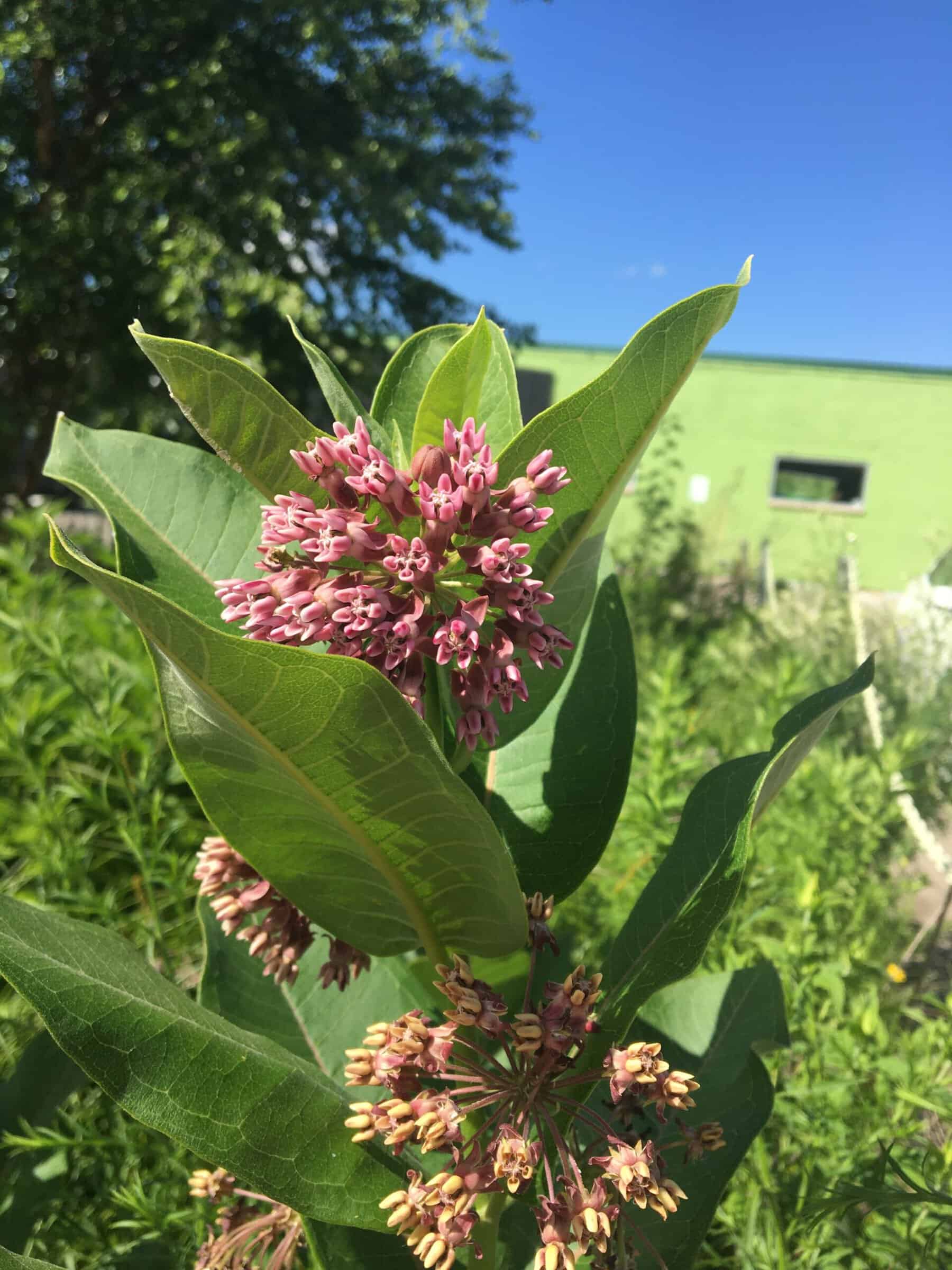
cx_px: 476
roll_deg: -6.4
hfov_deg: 48.2
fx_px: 1063
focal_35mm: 29
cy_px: 635
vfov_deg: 61.7
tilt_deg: -6.6
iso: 25
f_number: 2.2
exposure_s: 1/1083
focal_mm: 4.15
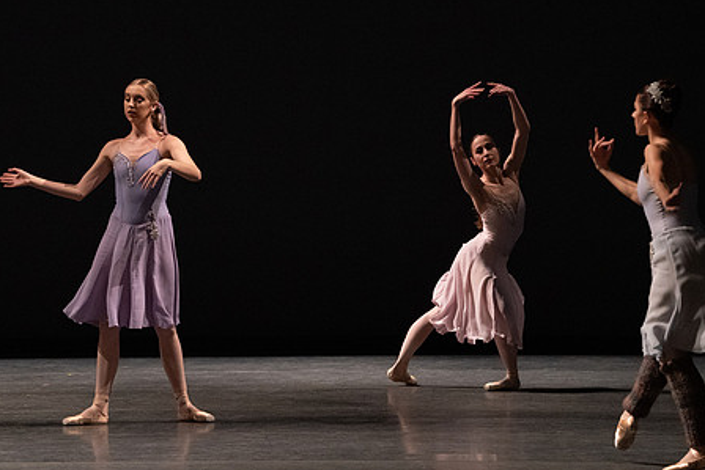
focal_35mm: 259
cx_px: 263
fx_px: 5073
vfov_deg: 5.3
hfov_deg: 7.9
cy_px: 182
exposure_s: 1/400
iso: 12800
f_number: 5.6
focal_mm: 200
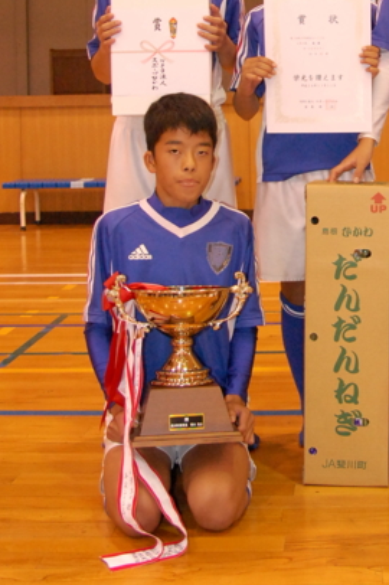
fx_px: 1055
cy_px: 130
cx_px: 334
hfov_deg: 20.5
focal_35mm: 65
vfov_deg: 30.3
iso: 1600
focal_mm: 22
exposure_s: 1/160
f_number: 4
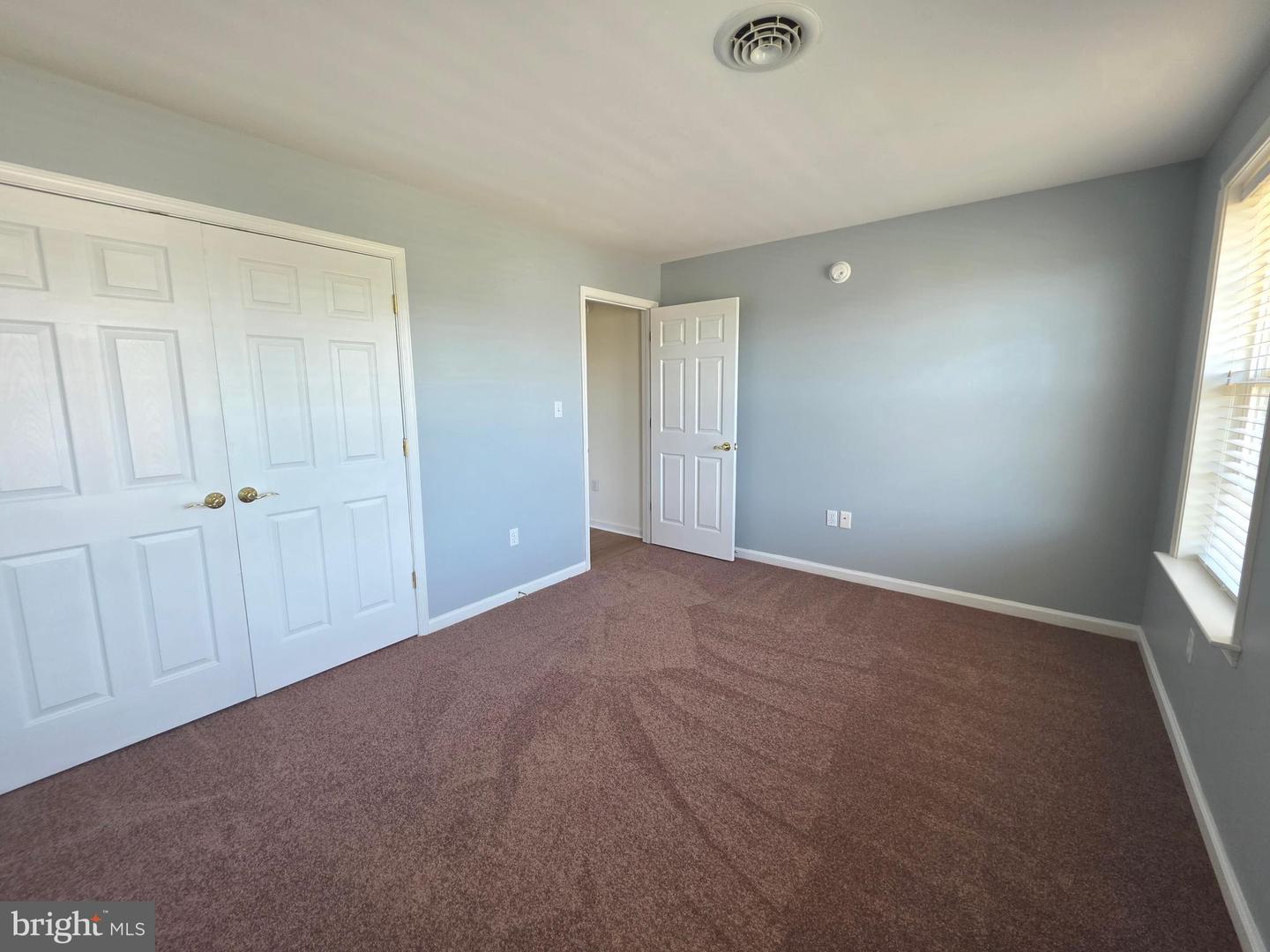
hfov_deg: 106.2
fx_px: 477
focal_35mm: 13
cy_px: 476
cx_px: 635
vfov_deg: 89.9
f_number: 1.9
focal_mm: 2.2
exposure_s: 1/120
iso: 160
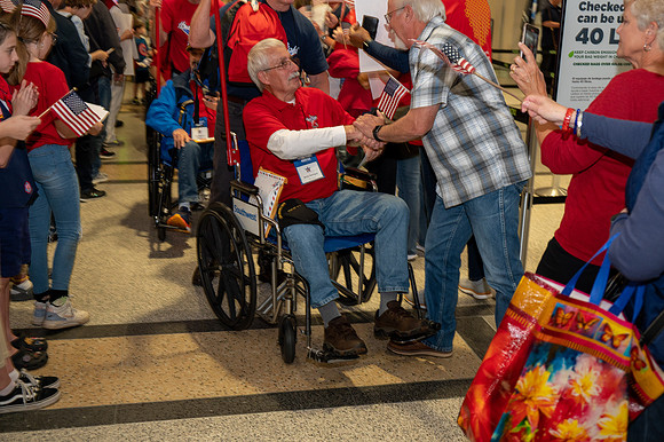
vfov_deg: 32.6
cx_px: 332
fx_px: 756
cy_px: 221
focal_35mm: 41
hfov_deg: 47.4
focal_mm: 41
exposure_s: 1/40
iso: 1400
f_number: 5
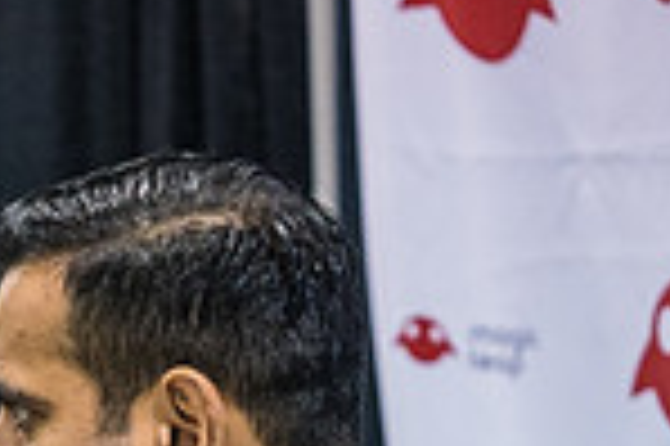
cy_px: 764
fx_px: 6897
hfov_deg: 5.5
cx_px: -558
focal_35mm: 371
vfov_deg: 3.7
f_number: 3.5
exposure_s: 1/160
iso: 3200
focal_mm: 95
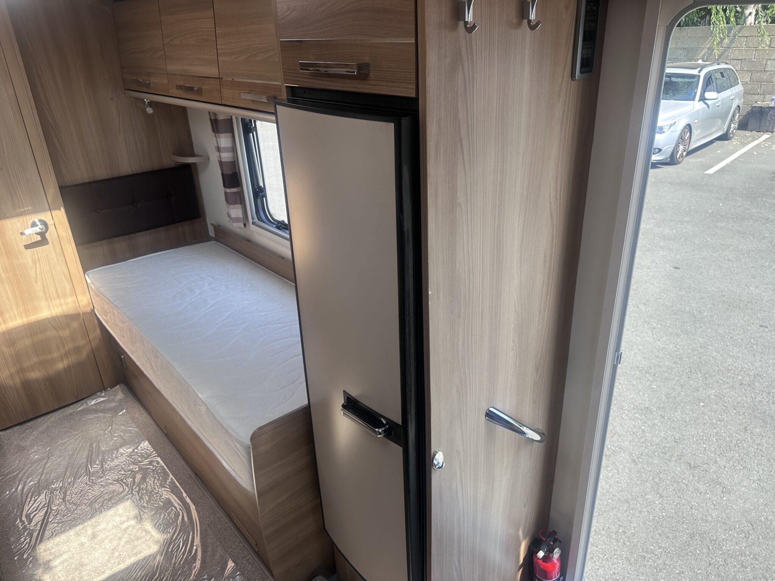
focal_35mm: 24
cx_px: 388
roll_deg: +3.9
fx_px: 537
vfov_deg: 56.8
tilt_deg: -20.9
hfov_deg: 71.6
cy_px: 290
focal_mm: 6.86
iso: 80
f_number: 1.78
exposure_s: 1/516
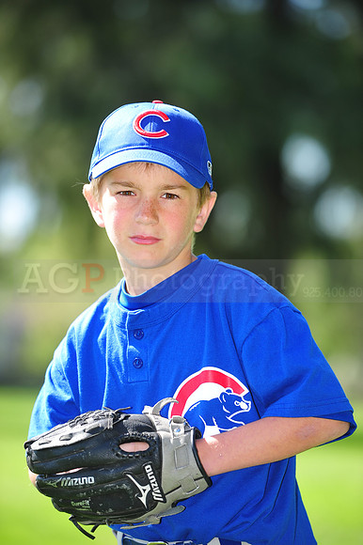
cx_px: 182
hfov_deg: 6.9
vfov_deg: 10.3
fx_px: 3028
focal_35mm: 200
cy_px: 272
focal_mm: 200
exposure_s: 1/400
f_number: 4.5
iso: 200
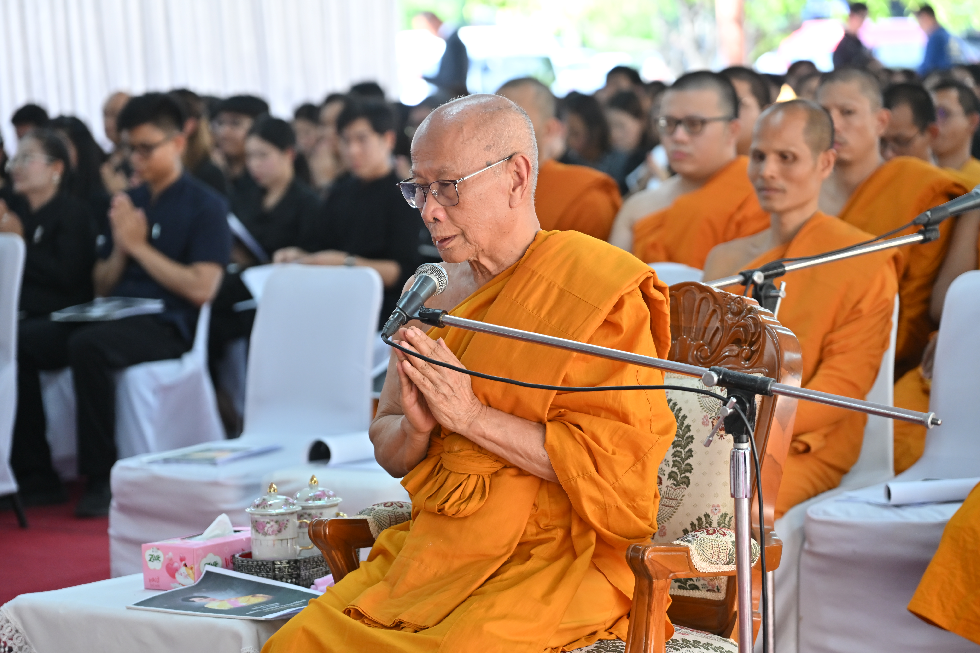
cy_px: 326
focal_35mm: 120
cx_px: 490
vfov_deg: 11.4
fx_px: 3266
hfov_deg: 17.1
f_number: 4
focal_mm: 120
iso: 1000
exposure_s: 1/250
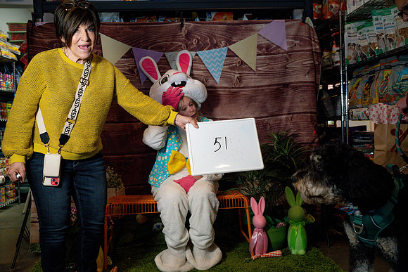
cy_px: 136
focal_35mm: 35
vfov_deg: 37.9
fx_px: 397
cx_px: 204
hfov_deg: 54.4
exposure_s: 1/500
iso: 8000
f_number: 4.5
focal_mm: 35
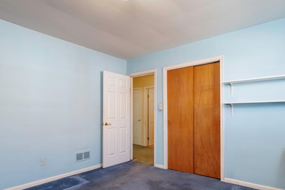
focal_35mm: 22
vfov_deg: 56.7
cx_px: 149
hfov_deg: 78.6
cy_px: 115
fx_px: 174
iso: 500
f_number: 6.4
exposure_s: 1/125
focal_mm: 10
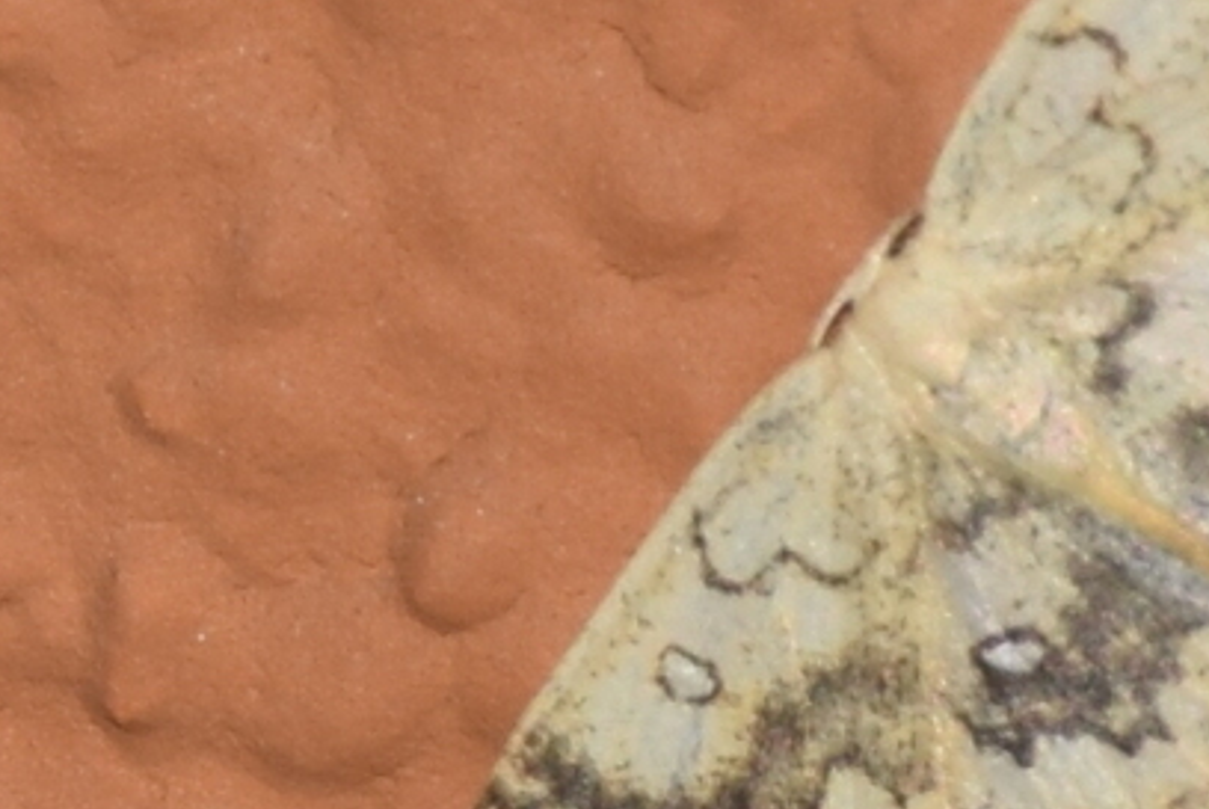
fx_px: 16540
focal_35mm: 492
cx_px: 810
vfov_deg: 2.8
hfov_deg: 4.2
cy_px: 388
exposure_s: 1/160
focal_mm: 140
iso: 100
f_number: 13
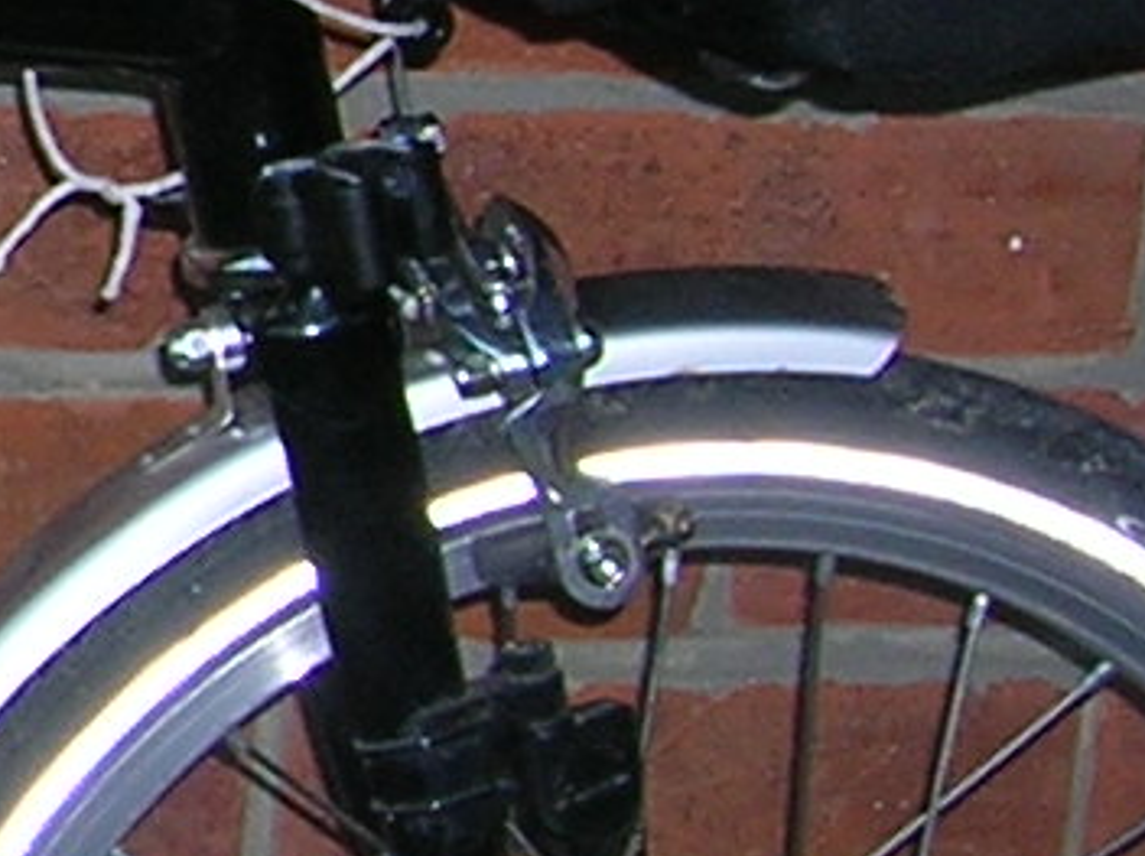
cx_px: -1659
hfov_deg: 8.2
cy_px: -267
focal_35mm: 221
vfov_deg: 6.6
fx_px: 7300
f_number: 2.9
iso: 50
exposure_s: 1/60.1
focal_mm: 5.7
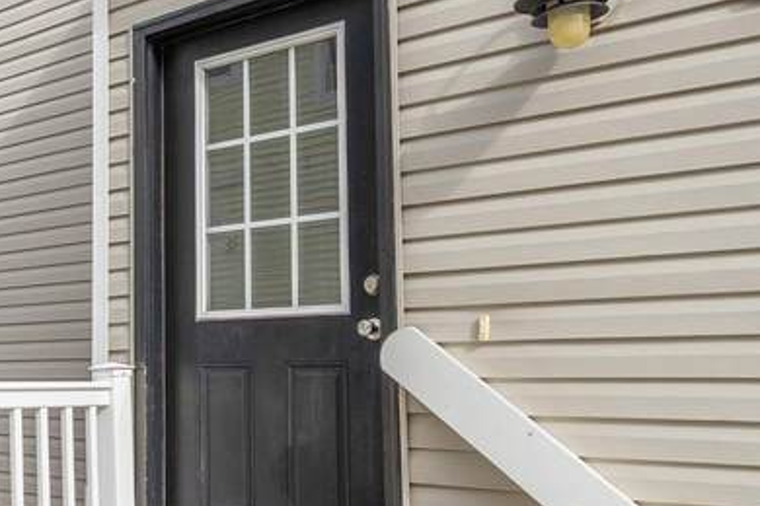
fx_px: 971
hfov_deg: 39.2
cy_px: 301
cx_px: 55
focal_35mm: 46
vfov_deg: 29.2
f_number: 8
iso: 100
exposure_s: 1/250
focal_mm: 14
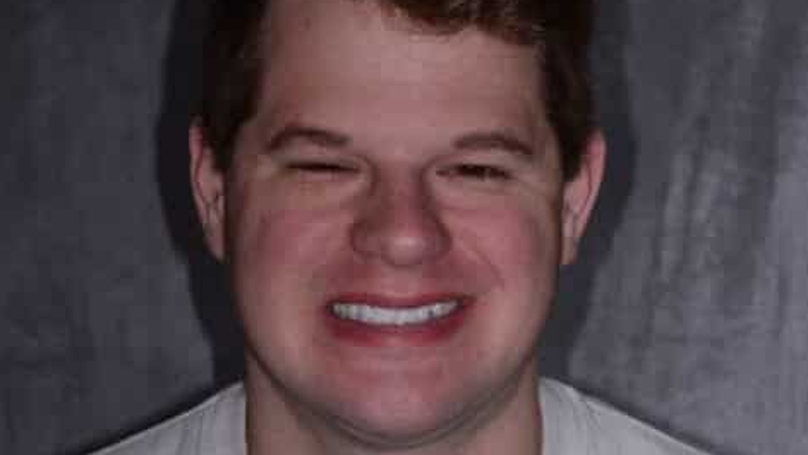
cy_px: 191
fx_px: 3033
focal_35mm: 142
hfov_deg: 15.2
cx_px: 398
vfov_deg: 8.6
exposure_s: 1/250
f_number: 9
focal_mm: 85
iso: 200
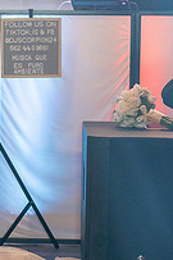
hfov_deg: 6.7
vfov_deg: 10.3
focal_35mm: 200
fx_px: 1444
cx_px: -158
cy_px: 88
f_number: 2.8
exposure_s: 1/125
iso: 800
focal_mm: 70
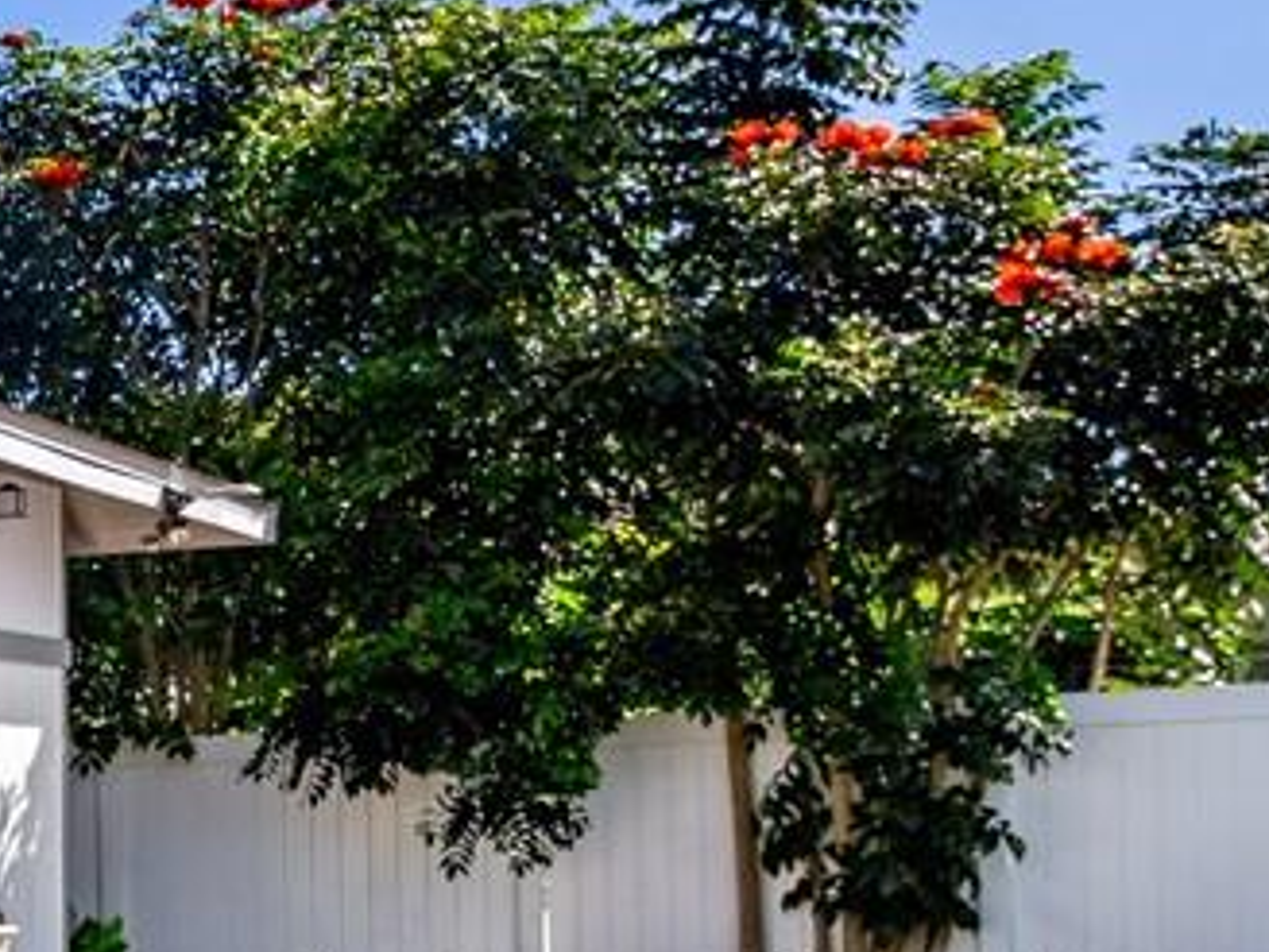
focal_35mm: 78
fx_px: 2859
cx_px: -1116
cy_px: 820
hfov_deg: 18.5
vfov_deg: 18.6
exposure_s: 1/5000
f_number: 4
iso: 125
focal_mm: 8
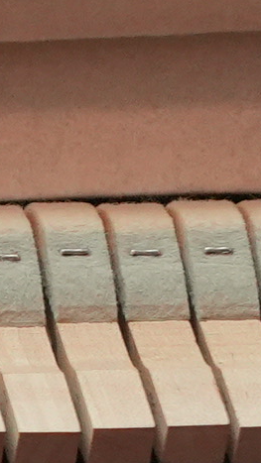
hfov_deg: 1.8
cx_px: -1713
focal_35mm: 634
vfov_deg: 3.4
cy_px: 674
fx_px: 7792
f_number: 4
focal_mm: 43
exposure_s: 1/160
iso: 1000
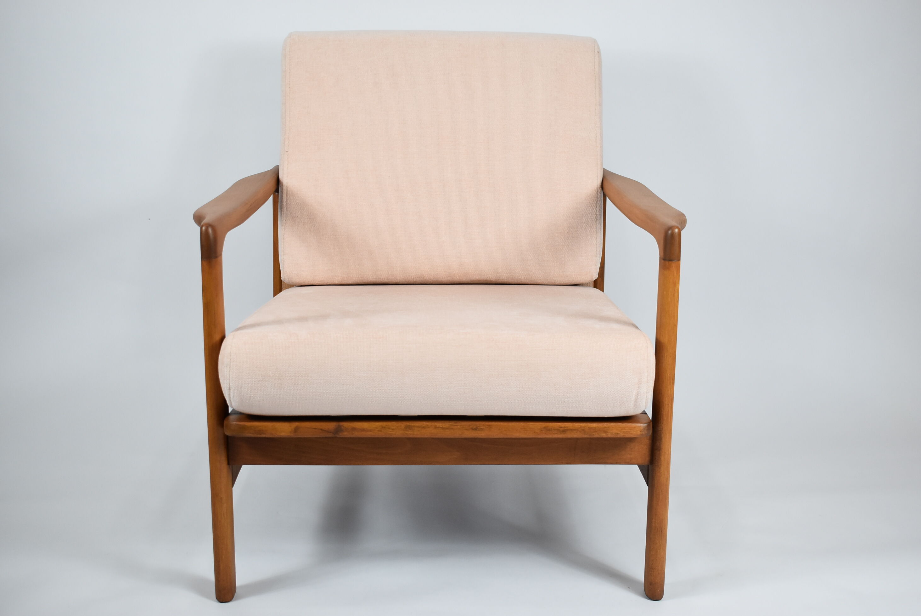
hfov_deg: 42.7
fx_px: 1178
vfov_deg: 29.3
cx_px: 466
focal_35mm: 46
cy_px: 310
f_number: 4.5
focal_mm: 30
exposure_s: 1/125
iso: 800
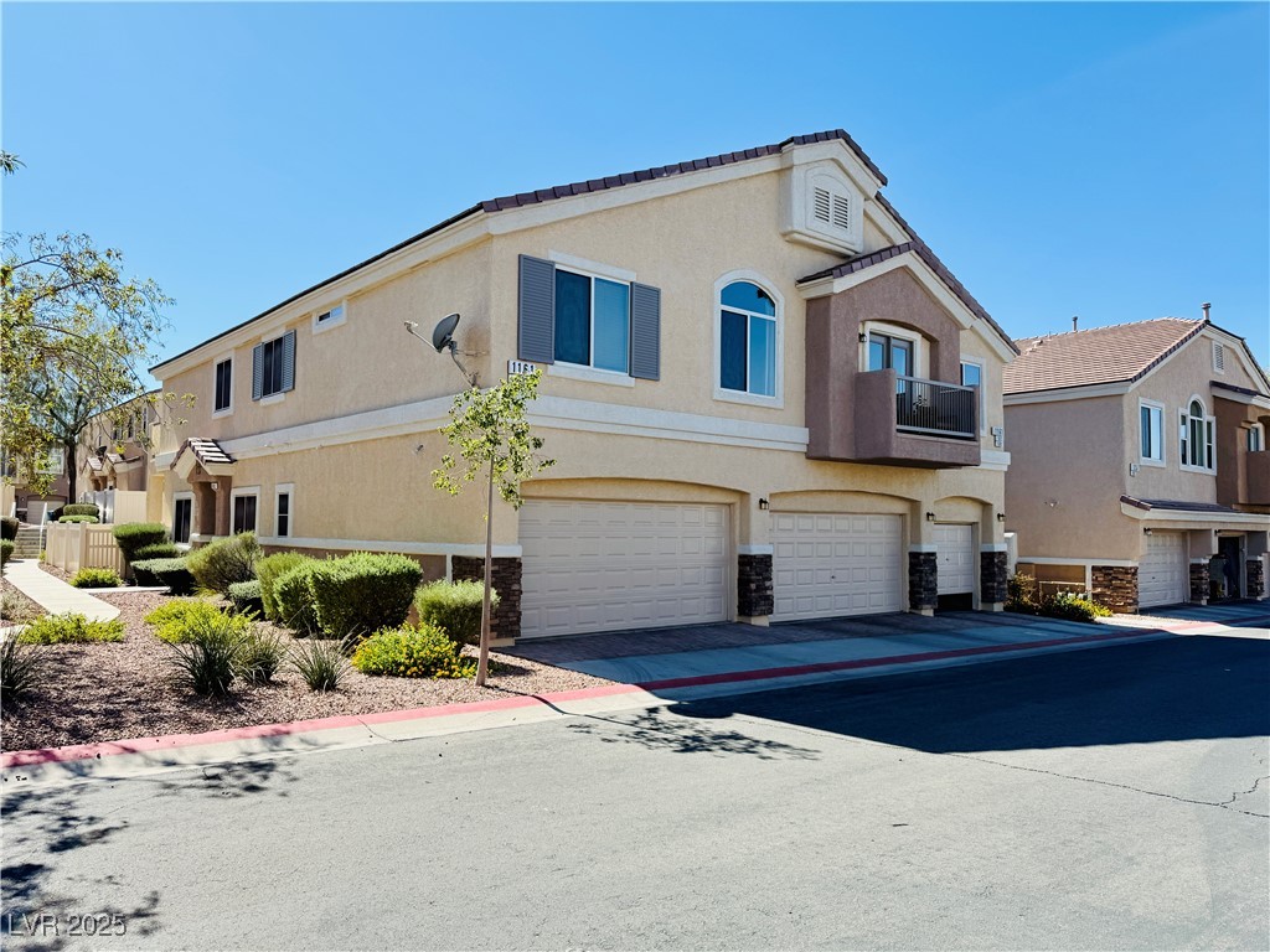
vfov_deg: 56.8
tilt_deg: +3.5
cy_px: 476
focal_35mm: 24
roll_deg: -1.0
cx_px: 635
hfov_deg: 71.6
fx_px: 881
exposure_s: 1/3584
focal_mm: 6.76
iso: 80
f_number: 1.78
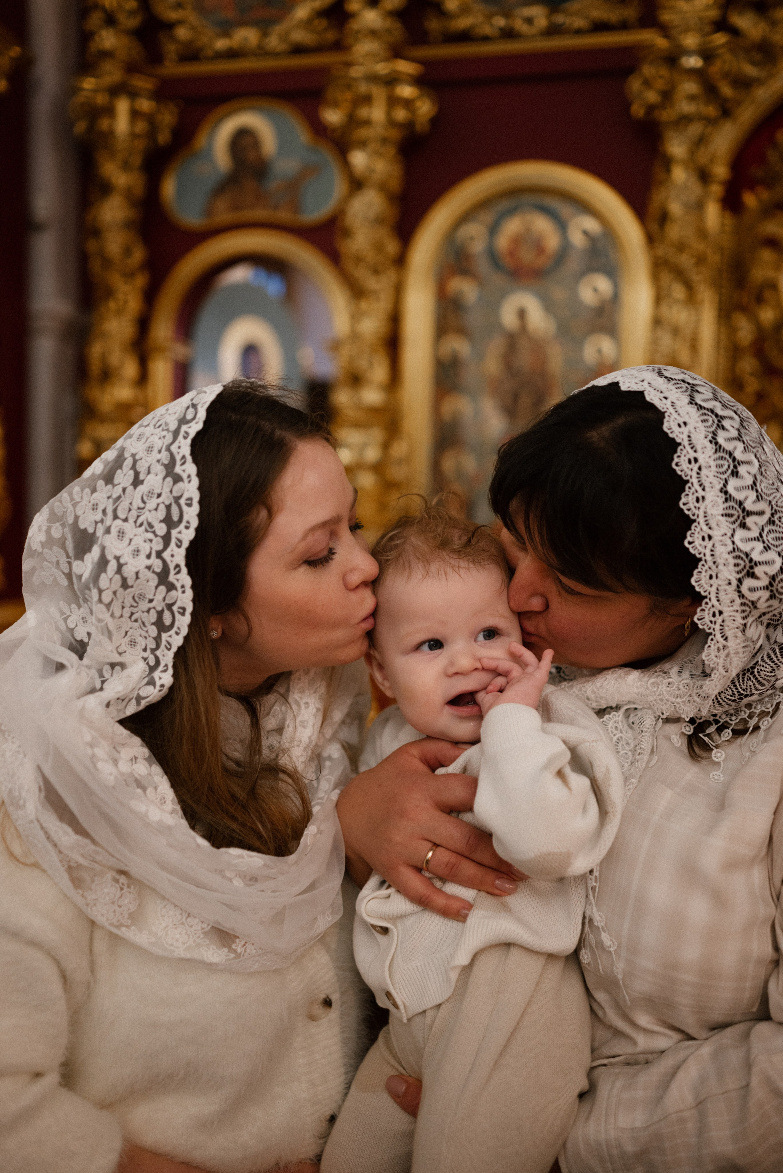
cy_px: 586
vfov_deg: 54.4
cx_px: 392
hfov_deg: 37.9
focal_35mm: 35
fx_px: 1141
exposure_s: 1/320
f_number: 1.8
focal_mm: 35
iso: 800
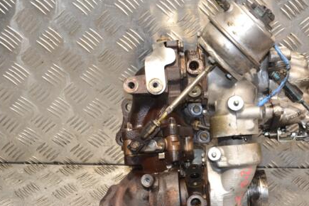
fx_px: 532
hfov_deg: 32.2
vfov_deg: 21.9
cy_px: 129
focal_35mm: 62
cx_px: 193
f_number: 5
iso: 800
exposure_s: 1/200
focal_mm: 30
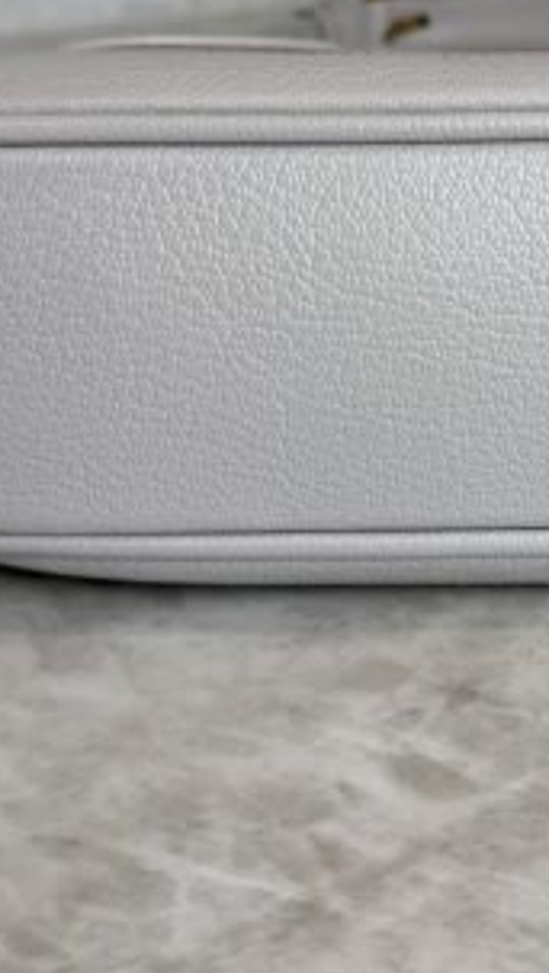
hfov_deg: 16.9
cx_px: 610
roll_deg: +0.5
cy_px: 254
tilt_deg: -20.1
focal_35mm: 69
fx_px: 1781
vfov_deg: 30.1
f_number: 1.78
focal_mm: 6.76
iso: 64
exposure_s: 1/120
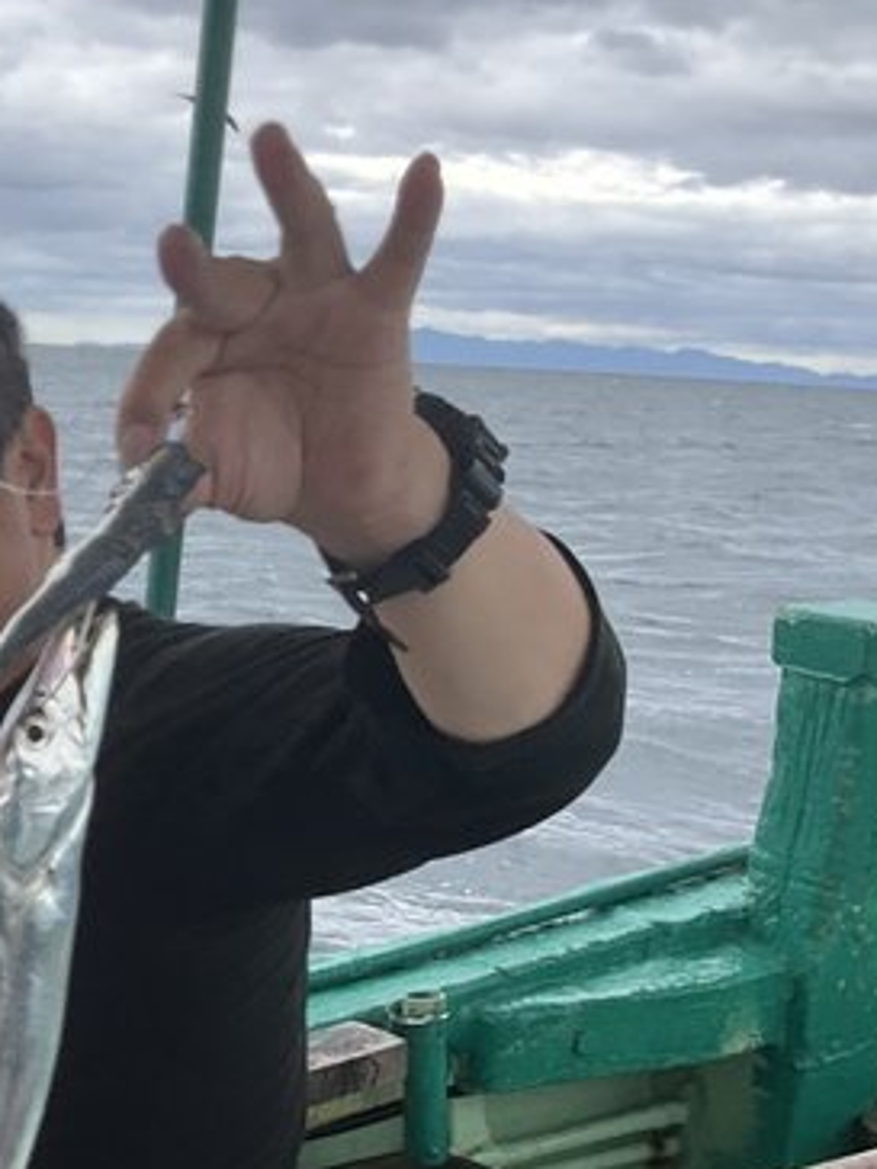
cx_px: -132
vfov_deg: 27.7
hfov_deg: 20.4
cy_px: 1012
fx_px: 2297
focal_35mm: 68
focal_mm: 3
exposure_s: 1/342
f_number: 1.8
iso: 25
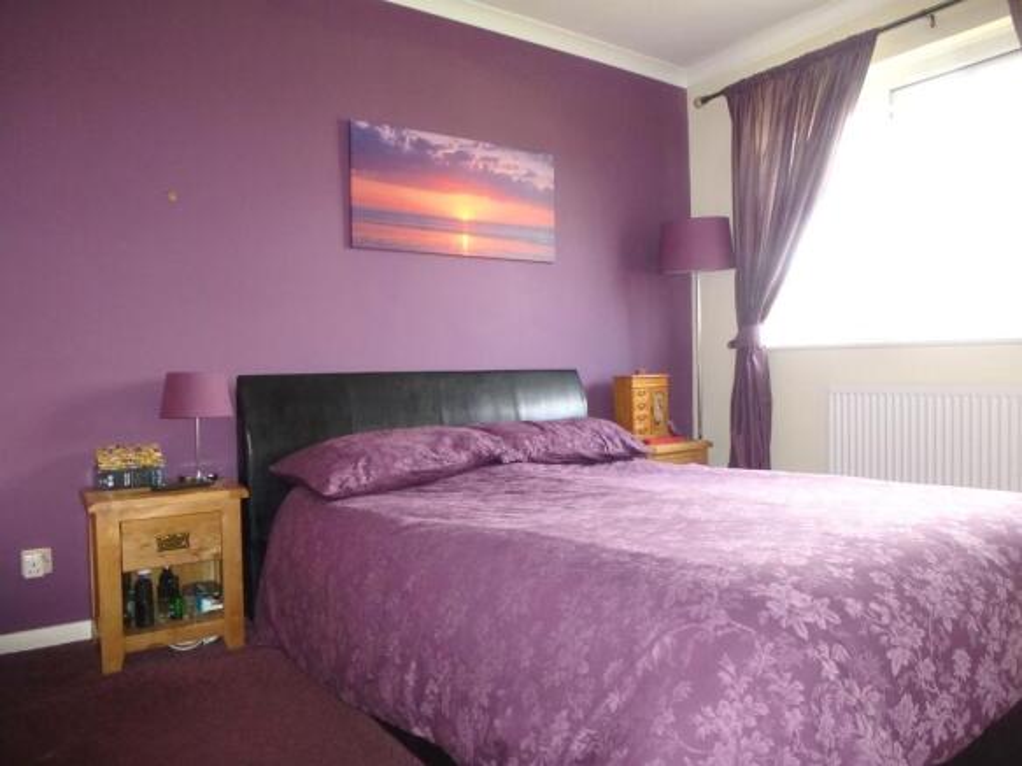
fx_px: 708
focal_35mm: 24
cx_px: 511
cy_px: 383
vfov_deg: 56.8
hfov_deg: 71.6
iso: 500
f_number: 3.3
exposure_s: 1/60
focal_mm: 4.3
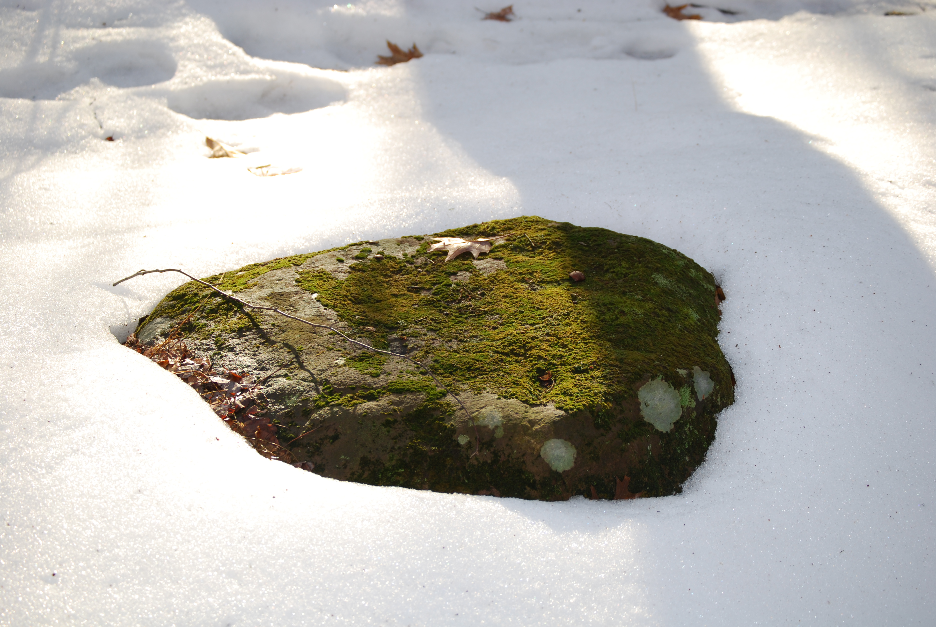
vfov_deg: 16.6
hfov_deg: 24.6
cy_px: 314
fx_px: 2148
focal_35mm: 82
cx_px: 468
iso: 100
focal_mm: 55
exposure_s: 1/200
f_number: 4.5
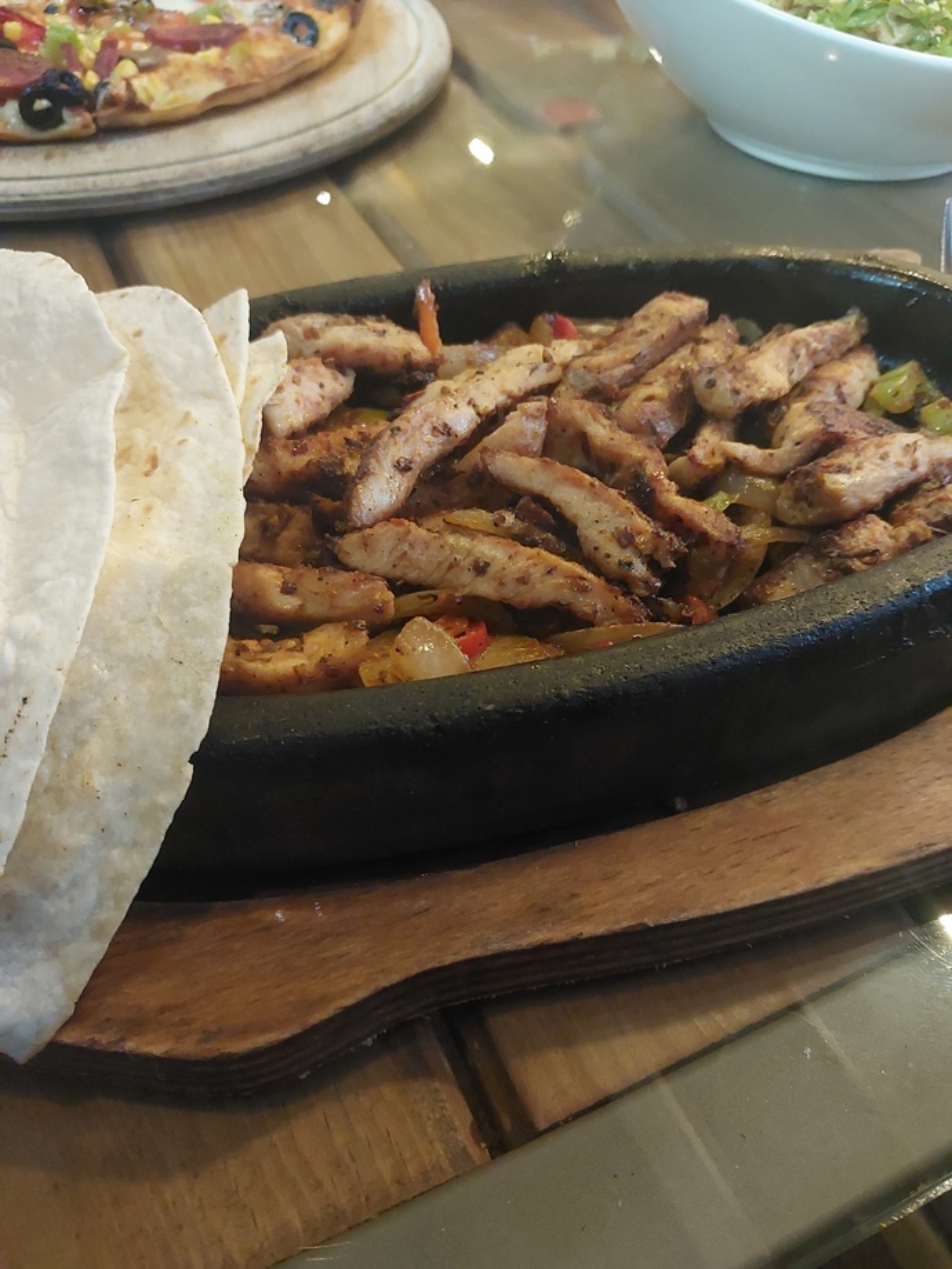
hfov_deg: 46.8
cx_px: 476
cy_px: 634
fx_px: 1100
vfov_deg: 60.0
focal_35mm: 30
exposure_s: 1/25
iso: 1250
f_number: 1.8
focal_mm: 4.6
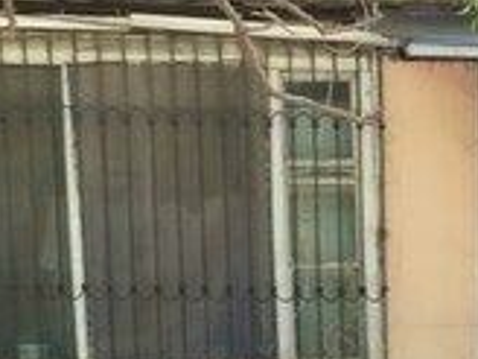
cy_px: 673
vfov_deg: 11.6
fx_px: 1616
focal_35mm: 117
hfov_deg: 16.4
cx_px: 513
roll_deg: -1.2
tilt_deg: -12.0
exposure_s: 1/50
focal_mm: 4.15
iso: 32
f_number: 2.2
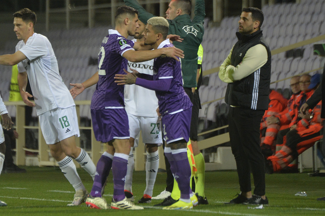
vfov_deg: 3.4
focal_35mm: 400
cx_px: 162
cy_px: 108
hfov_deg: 5.2
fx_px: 3611
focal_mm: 400
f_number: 5.6
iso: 2500
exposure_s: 1/800
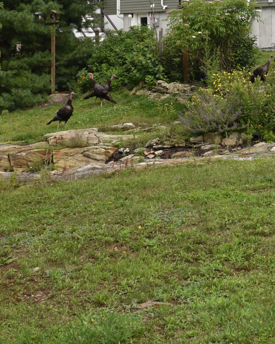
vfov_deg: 19.5
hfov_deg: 15.6
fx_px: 987
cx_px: 277
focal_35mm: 97
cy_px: 48
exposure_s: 1/200
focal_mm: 36
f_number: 7.1
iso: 100
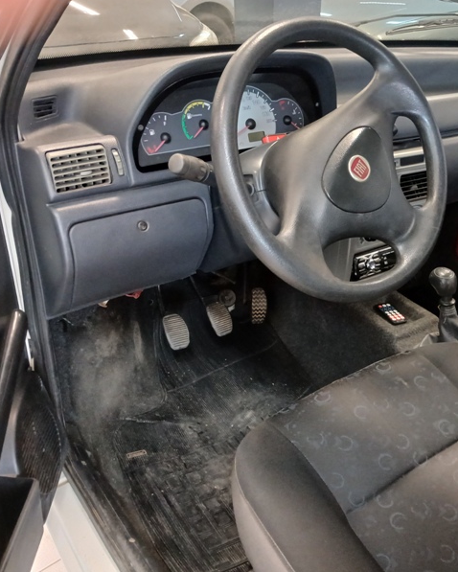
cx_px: 363
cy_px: 286
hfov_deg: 41.6
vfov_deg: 52.8
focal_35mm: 34
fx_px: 576
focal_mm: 3.98
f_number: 1.8
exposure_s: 1/24
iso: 500
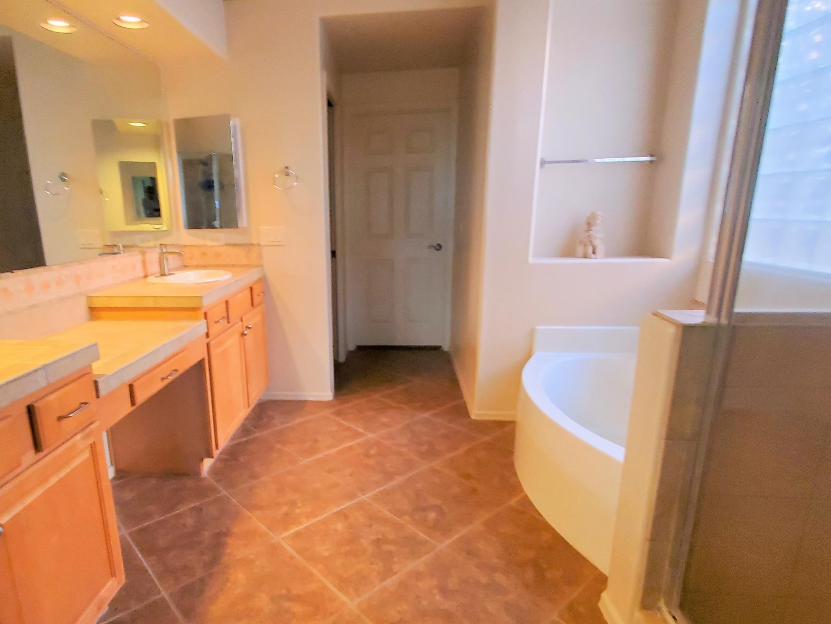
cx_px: 336
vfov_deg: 66.0
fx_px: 480
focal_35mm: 20
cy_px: 323
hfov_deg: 80.9
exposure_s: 1/39
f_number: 2.2
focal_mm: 1.8
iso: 500
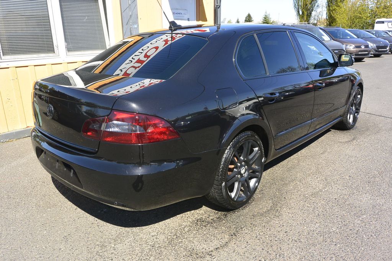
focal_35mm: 27
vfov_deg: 47.9
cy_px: 130
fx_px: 294
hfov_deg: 67.4
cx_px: 196
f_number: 6.3
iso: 160
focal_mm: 10
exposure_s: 1/250
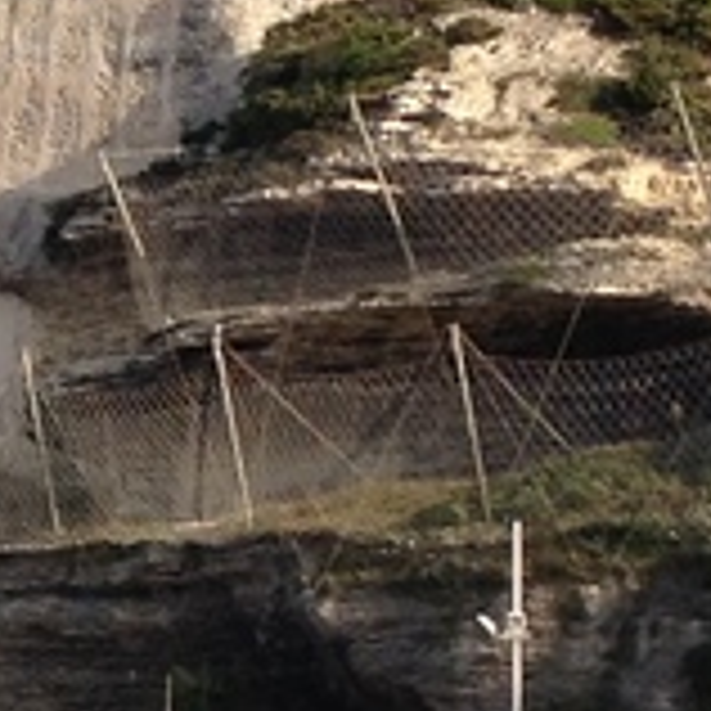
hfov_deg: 7.3
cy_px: 670
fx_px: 5461
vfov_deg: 7.4
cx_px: -374
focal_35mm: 235
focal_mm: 4.28
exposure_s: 1/968
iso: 64
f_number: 2.4
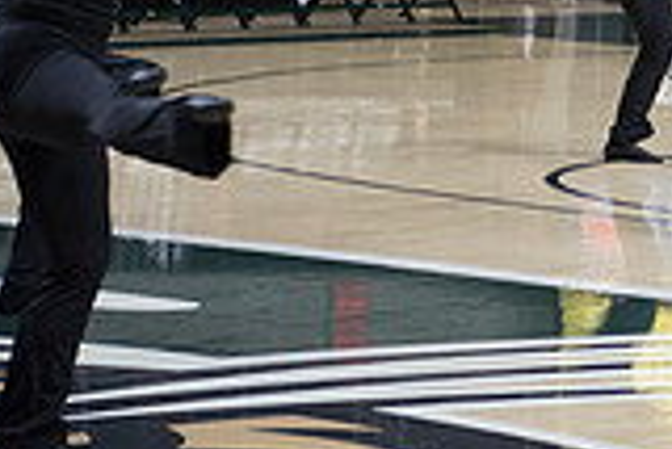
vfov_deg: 5.4
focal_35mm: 253
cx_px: 1092
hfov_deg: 7.9
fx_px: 4727
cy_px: -266
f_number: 3.5
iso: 2000
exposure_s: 1/500
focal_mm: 70
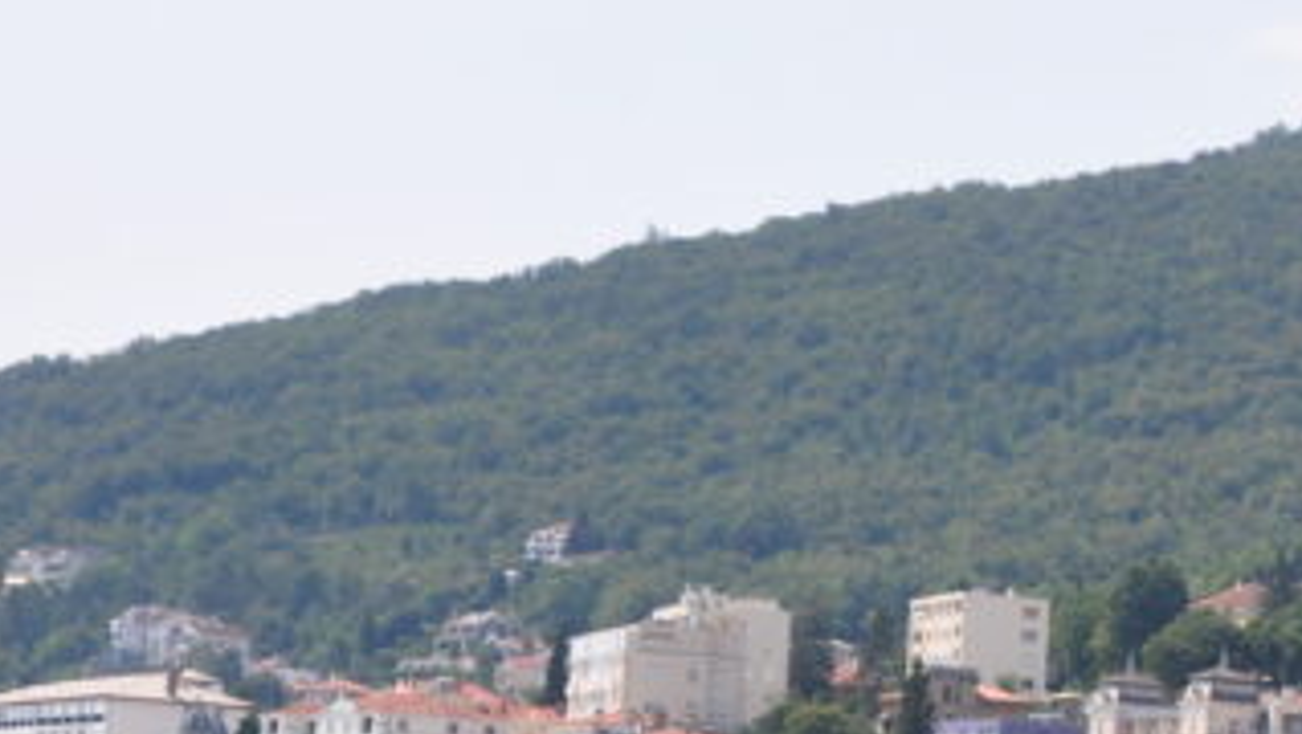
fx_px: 4872
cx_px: 1861
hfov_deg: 14.4
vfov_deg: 8.6
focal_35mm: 141
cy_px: 730
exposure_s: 1/320
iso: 200
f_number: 10
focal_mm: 28
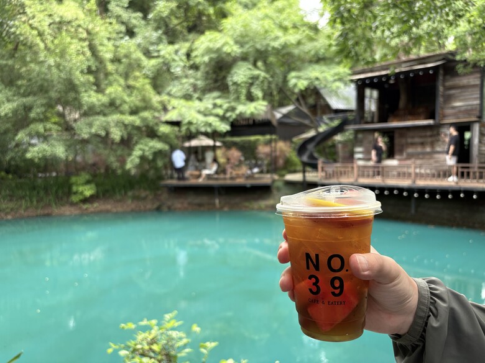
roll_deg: +1.8
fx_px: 364
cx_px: 242
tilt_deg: -4.2
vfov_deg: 53.1
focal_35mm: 26
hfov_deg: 67.3
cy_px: 182
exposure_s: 1/121
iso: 50
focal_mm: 5.96
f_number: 1.6
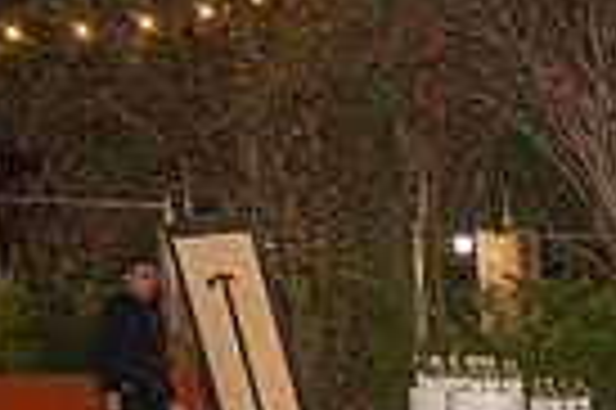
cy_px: 574
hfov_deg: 15.7
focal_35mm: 119
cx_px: 958
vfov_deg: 11.1
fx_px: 2034
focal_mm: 28
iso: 2000
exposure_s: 1/160
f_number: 4
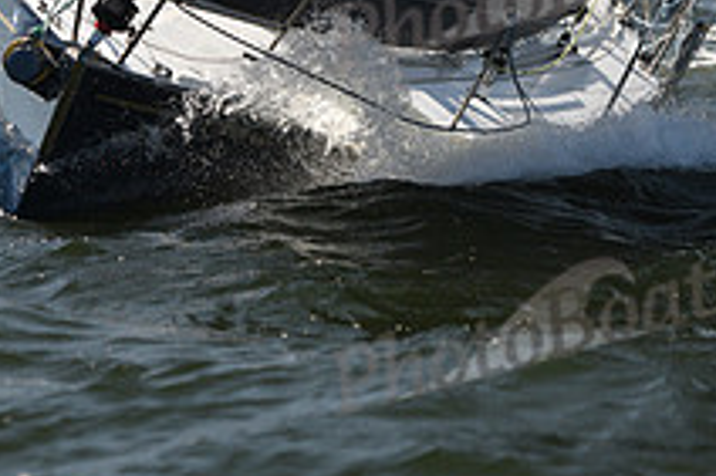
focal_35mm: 356
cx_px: 159
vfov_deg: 3.8
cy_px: -143
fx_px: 7075
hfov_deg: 5.8
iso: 250
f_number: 3.2
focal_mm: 130
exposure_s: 1/1600
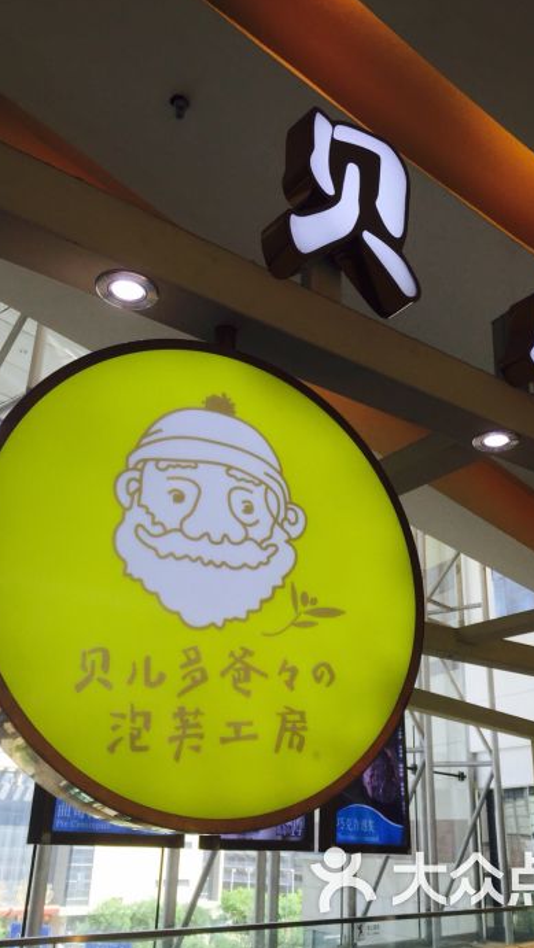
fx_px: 805
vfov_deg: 61.0
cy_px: 471
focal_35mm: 32
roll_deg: -2.2
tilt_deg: +23.8
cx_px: 294
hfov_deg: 36.7
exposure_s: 1/267
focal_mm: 4.15
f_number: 2.2
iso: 32
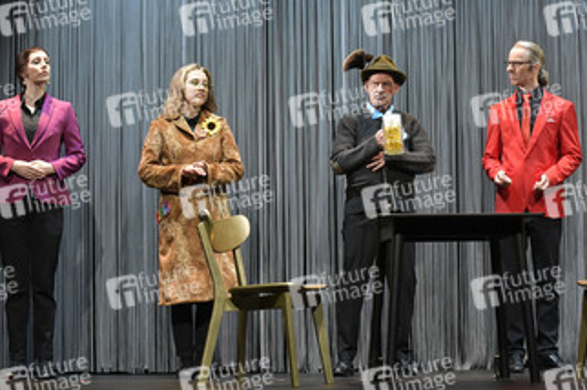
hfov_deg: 20.8
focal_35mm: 98
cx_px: 360
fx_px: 1596
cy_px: 151
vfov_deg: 13.9
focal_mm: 70
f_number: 6.3
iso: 2500
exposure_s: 1/160
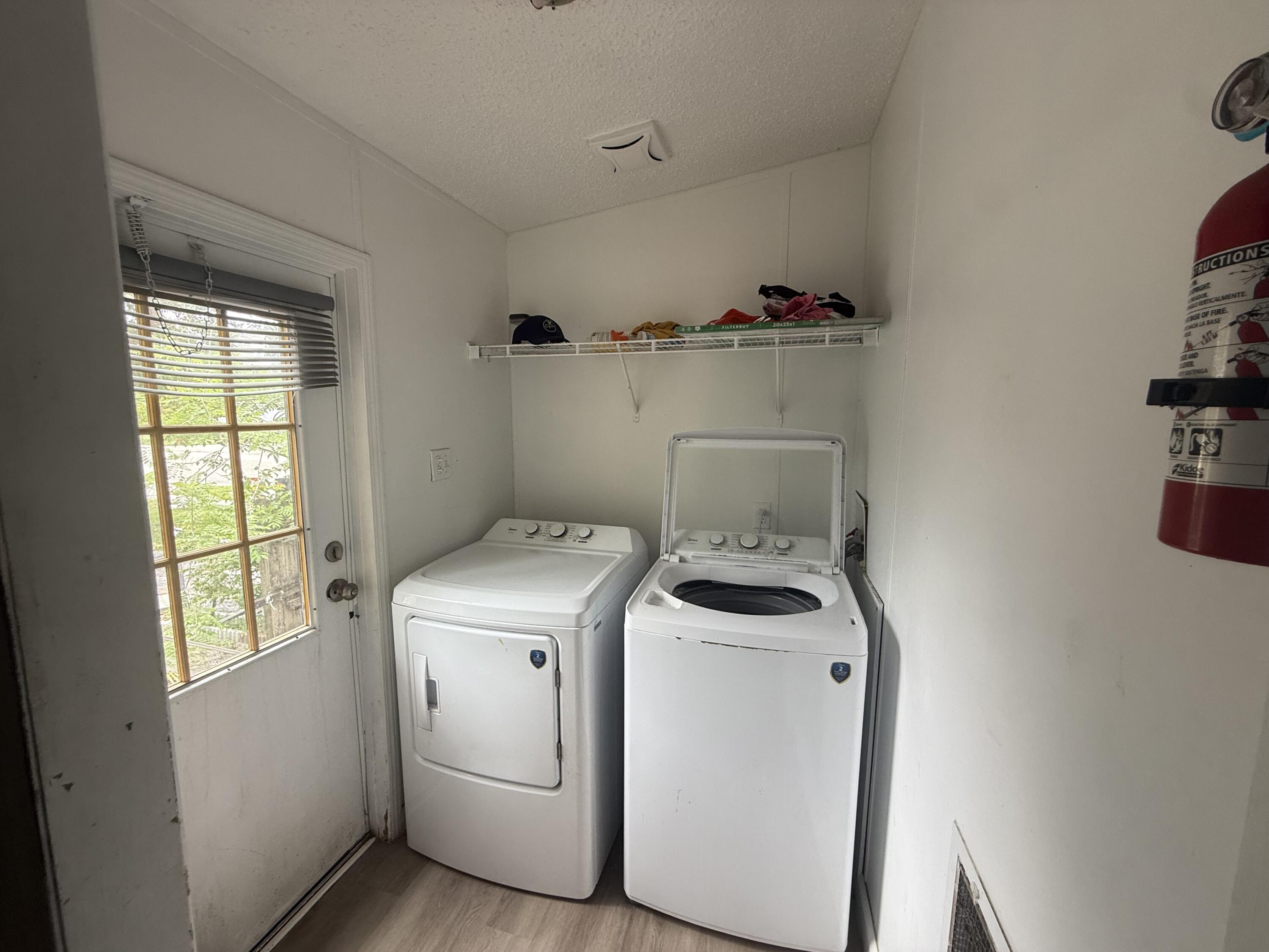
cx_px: 634
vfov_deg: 85.7
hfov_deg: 102.1
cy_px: 476
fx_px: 513
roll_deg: -0.6
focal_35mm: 14
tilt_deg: -7.0
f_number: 2.2
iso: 125
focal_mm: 2.22
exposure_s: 1/99
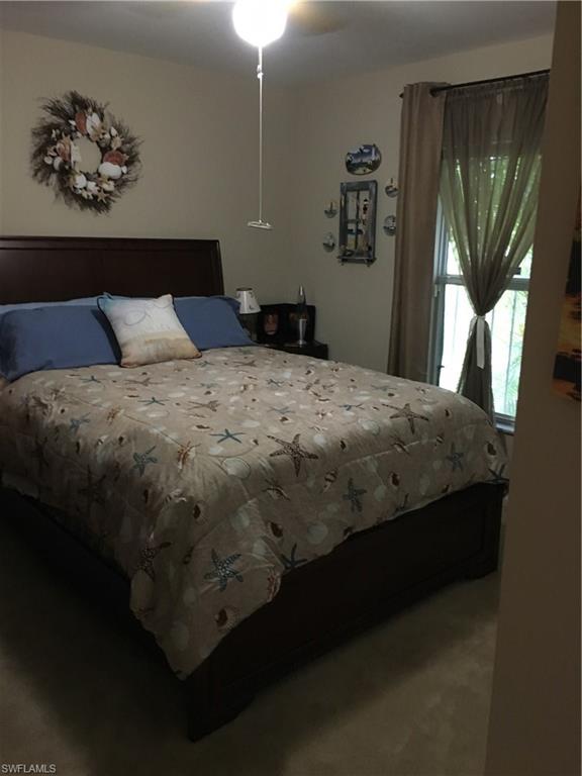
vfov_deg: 61.7
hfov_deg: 48.2
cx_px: 291
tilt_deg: -12.7
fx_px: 650
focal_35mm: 29
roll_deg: -1.4
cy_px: 388
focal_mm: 4.15
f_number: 2.2
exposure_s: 1/15
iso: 400
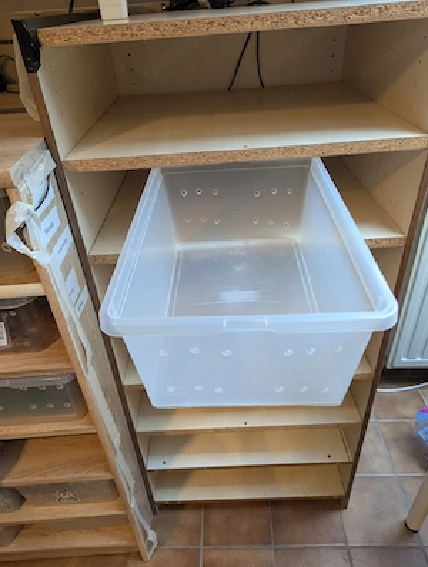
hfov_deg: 57.0
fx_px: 394
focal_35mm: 24
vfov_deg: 71.5
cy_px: 284
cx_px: 214
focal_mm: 6.81
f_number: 1.85
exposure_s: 1/25
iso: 109
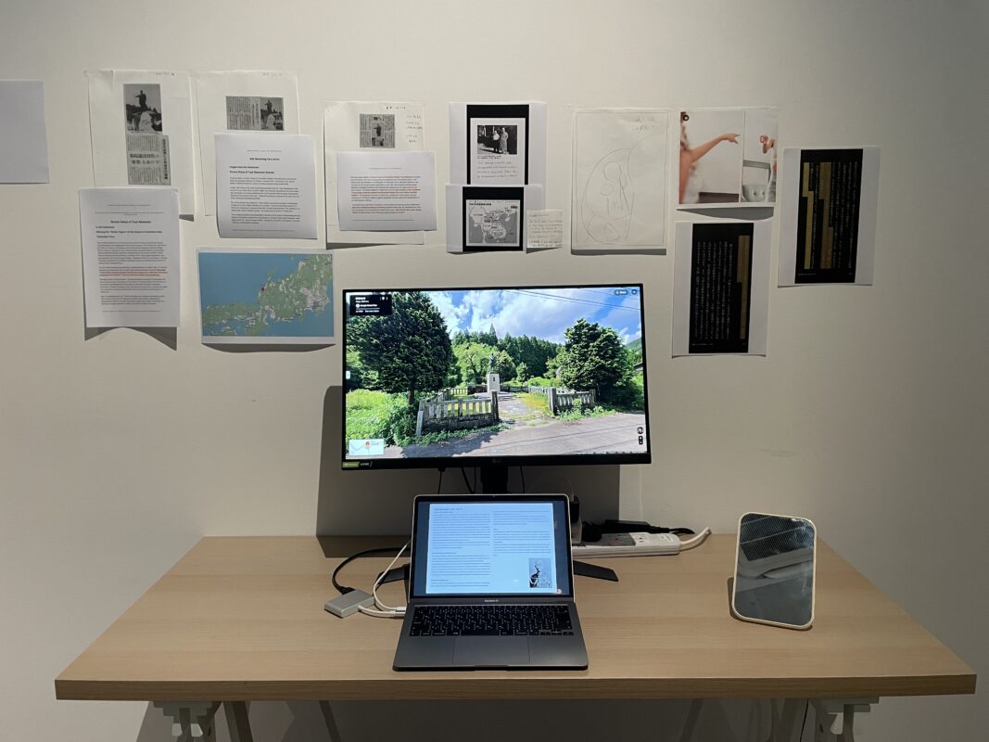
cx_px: 494
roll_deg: +0.2
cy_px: 371
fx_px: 743
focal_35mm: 26
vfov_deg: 53.1
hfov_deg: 67.3
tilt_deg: -7.1
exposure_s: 1/60
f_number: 1.6
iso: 160
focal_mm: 4.2
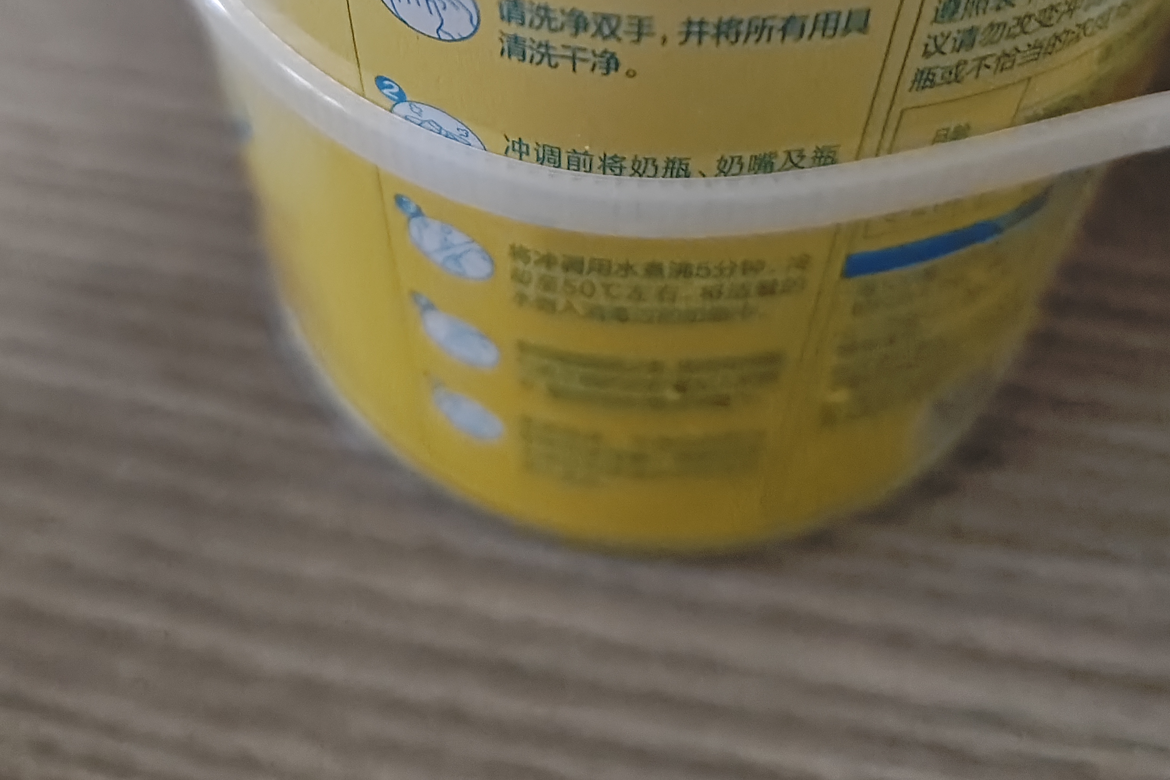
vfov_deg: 29.2
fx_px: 1300
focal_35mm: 40
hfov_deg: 48.4
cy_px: -135
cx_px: 513
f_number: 1.88
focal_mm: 5.56
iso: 9199
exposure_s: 1/177
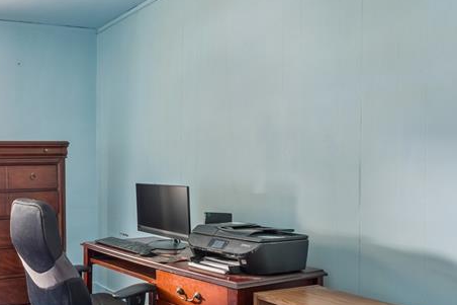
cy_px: 177
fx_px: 454
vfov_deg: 36.9
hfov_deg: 46.6
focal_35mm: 36
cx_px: 23
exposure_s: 4
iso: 400
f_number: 13
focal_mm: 15.8
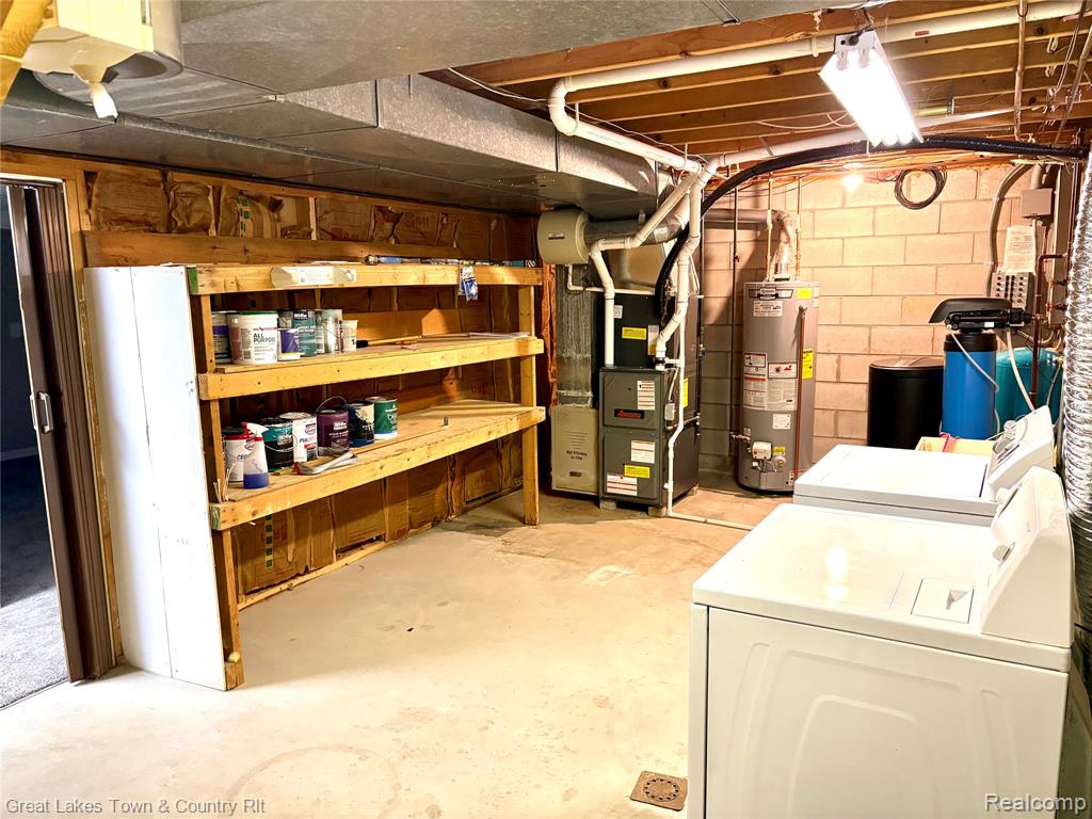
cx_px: 546
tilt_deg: -9.3
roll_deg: +1.6
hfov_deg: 67.3
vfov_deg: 53.1
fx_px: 820
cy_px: 410
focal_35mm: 26
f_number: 1.6
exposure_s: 1/60
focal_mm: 5.96
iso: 320
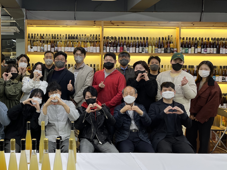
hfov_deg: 46.4
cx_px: 61
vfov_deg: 36.8
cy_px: 75
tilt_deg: -3.0
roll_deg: -0.3
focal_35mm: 39
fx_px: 256
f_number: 1.6
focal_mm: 5.1
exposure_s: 1/60
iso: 80
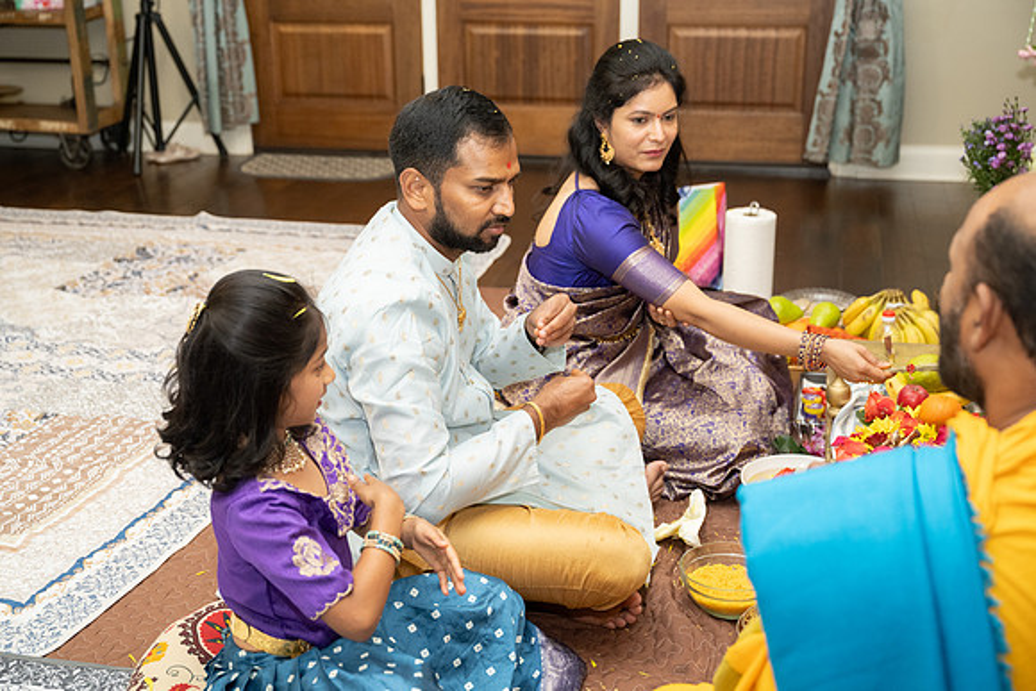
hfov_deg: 43.3
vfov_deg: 29.7
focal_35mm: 45
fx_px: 1305
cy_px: 346
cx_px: 518
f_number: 3.2
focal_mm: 44
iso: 1000
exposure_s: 1/160
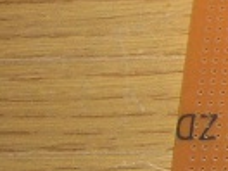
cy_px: -121
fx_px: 1396
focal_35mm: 212
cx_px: 634
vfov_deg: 6.9
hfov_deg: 8.2
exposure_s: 1/100
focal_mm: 5.8
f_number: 2.6
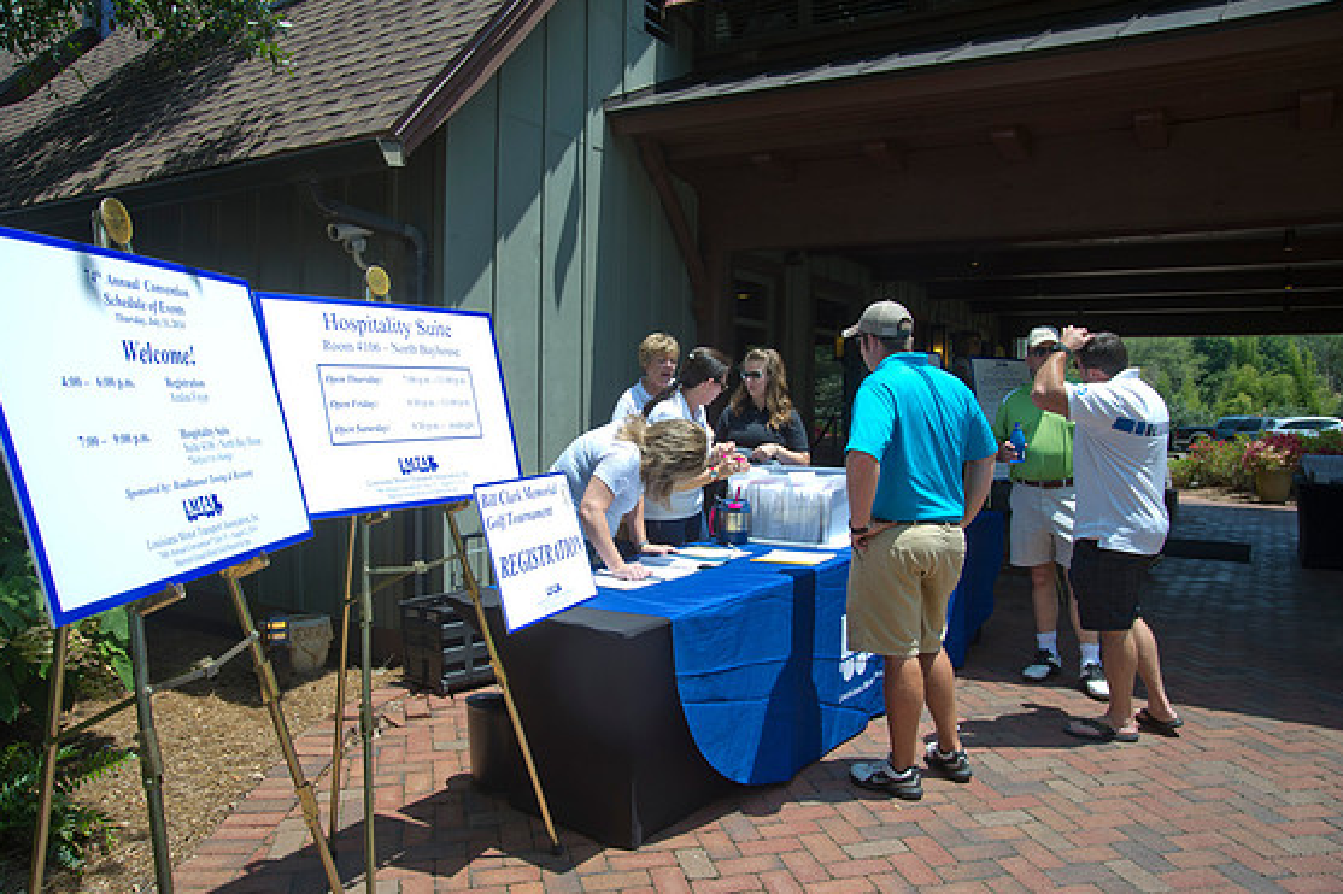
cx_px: 651
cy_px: 458
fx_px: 932
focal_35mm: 25
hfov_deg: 71.5
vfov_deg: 51.3
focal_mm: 24
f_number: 8
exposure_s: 1/250
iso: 100
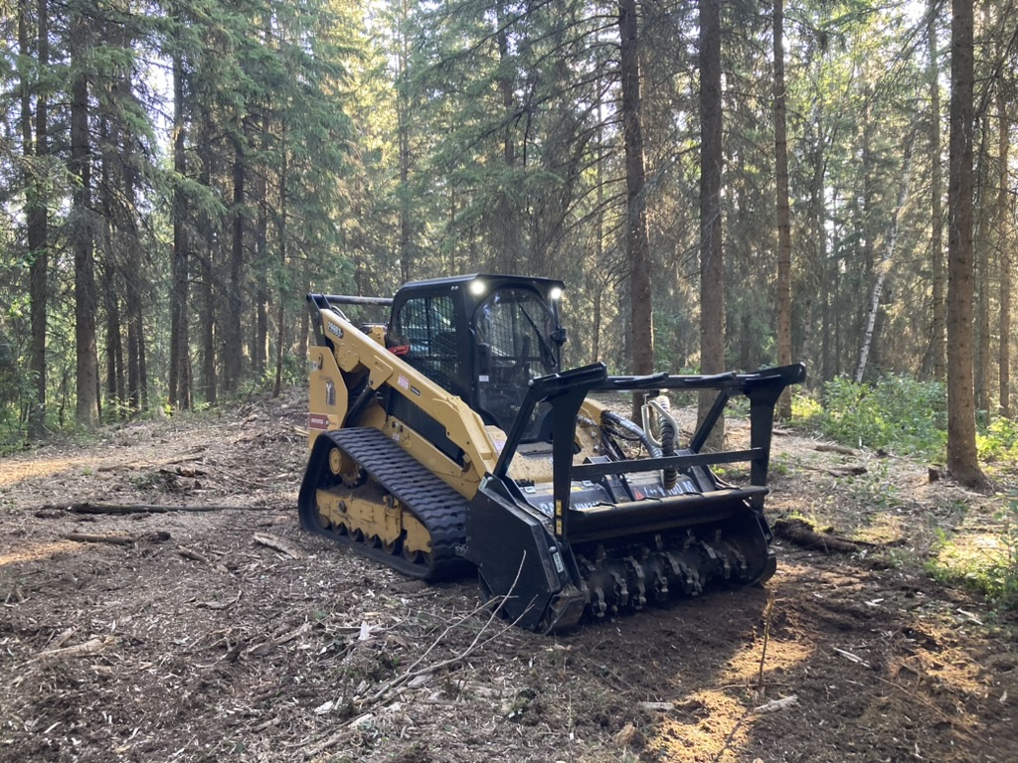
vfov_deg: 49.7
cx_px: 509
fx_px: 823
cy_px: 382
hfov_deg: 63.4
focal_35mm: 28
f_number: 1.8
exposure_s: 1/60
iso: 125
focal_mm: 3.99
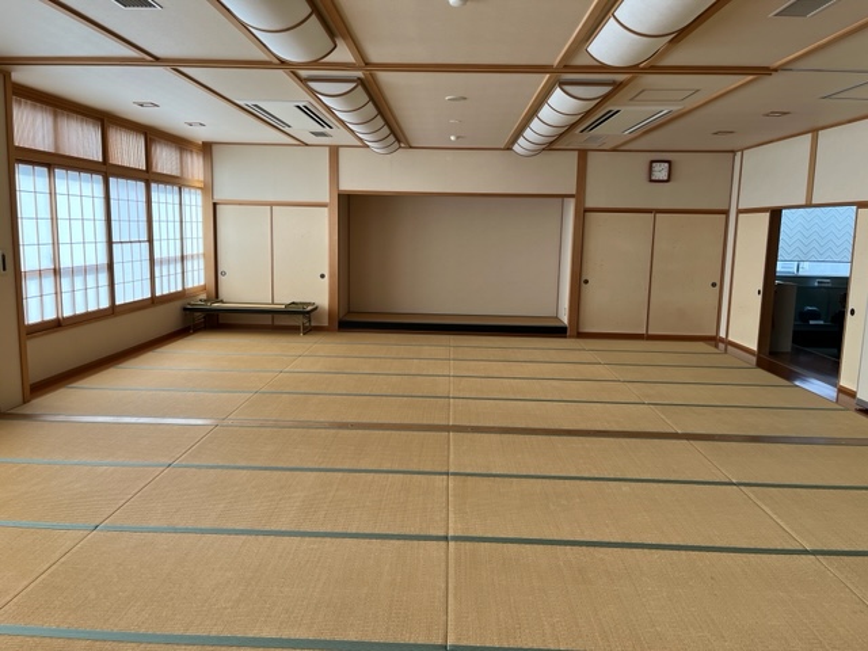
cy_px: 326
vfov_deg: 53.1
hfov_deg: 67.3
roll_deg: -0.7
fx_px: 652
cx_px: 434
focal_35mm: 26
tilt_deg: -8.7
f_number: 1.6
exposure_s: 1/181
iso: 50
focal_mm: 5.1
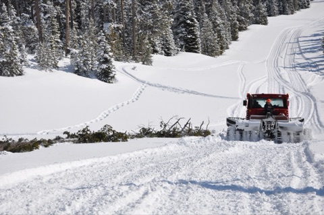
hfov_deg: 23.4
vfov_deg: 15.7
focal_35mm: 87
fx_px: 782
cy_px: 108
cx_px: 162
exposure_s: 1/1250
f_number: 9
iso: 200
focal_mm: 58
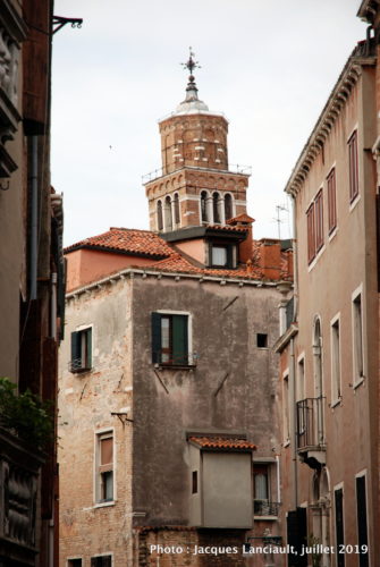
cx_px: 190
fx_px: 1657
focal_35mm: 105
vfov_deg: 19.4
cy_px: 284
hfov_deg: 13.1
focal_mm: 70
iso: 250
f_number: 5.6
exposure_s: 1/500
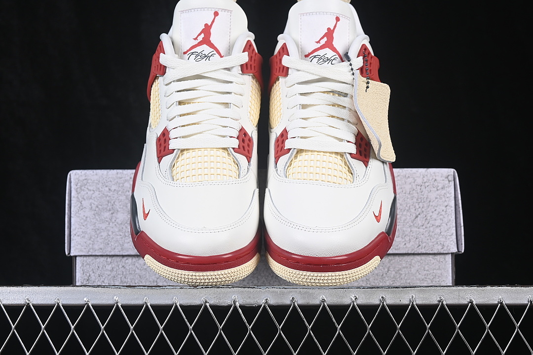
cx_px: 266
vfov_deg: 18.2
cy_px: 178
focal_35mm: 75
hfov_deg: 27.0
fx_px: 1110
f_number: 8
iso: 160
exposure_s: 1/80
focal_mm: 50
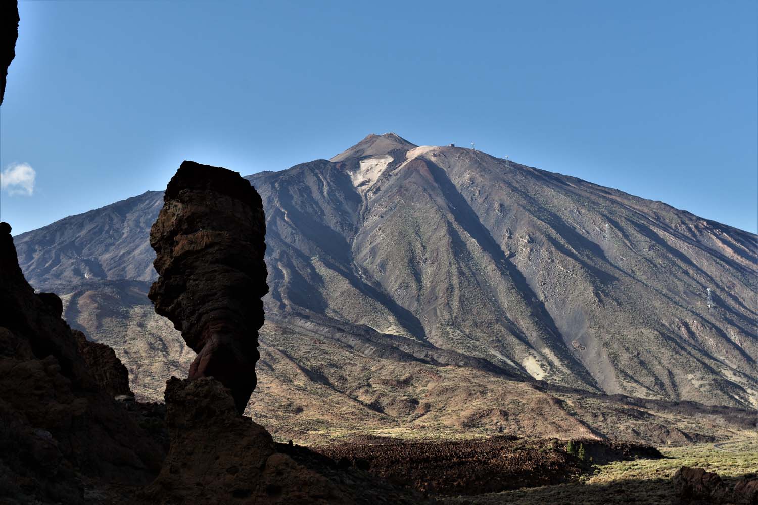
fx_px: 1326
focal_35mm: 63
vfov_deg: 21.6
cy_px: 252
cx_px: 379
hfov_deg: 31.9
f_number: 8
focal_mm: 42
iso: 250
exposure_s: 1/500
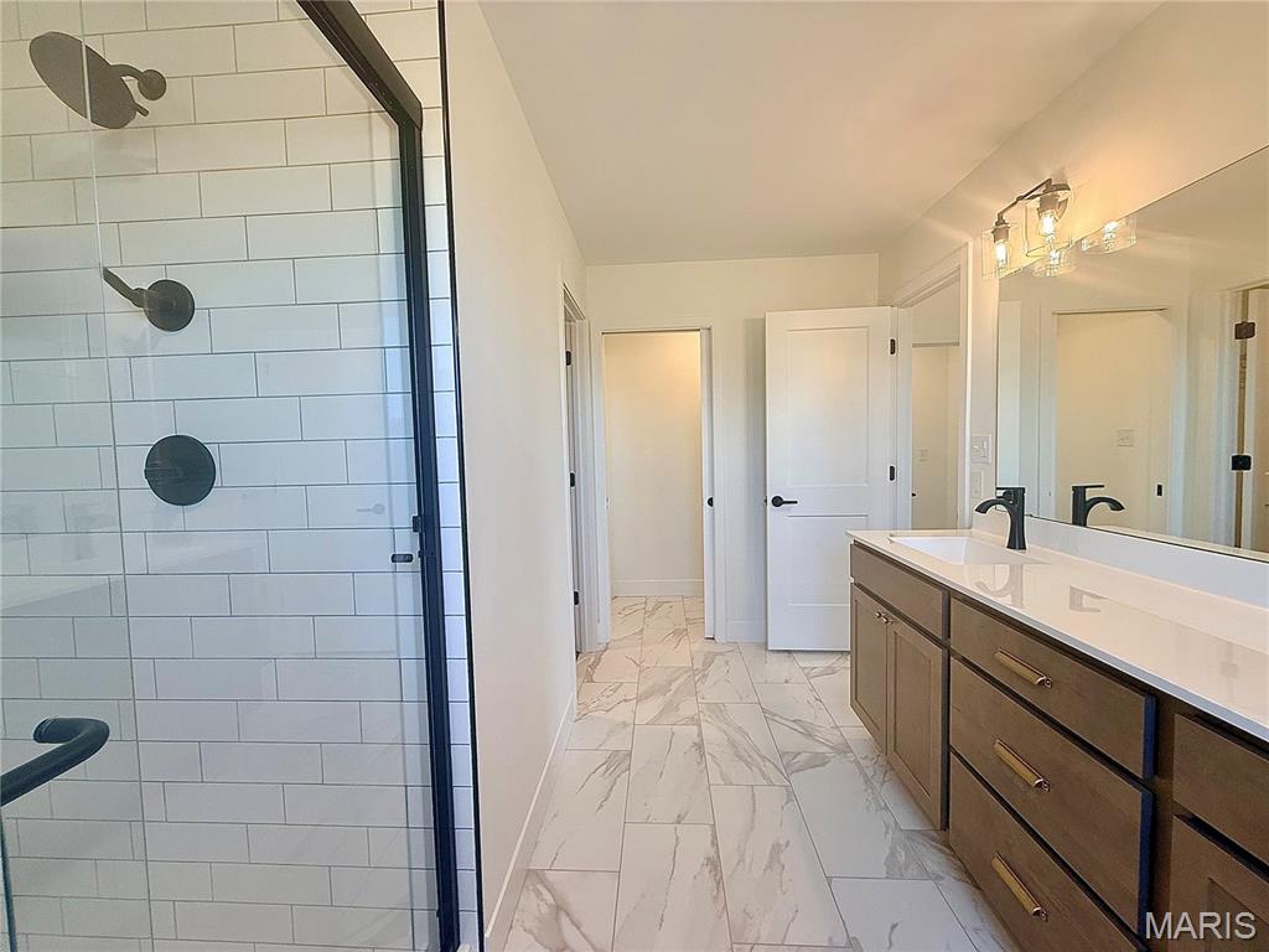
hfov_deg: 102.1
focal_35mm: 14
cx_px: 634
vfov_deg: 85.7
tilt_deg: -3.5
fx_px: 513
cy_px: 476
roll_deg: +1.6
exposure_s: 1/120
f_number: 2.2
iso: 80
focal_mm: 2.22
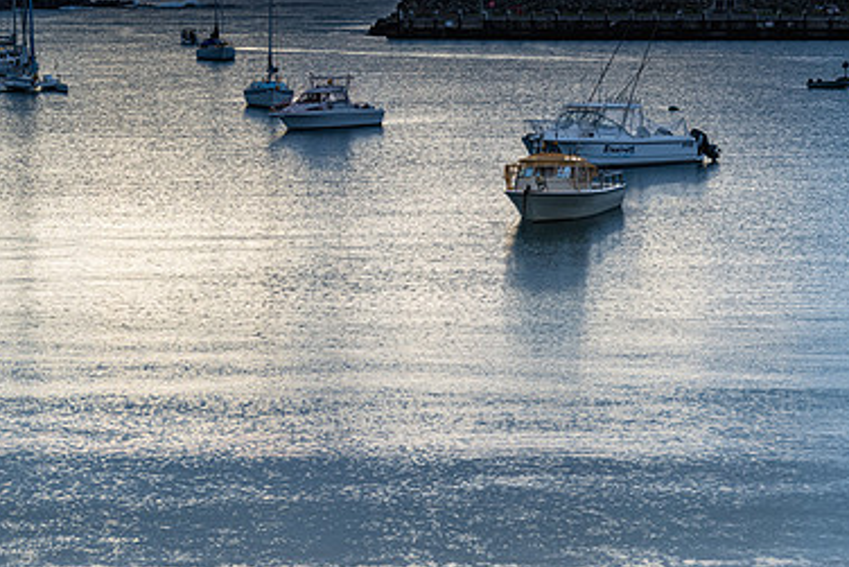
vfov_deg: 12.7
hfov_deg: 18.8
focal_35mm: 108
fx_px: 2548
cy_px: 177
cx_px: 219
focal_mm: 70
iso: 100
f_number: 7.1
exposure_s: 1/2
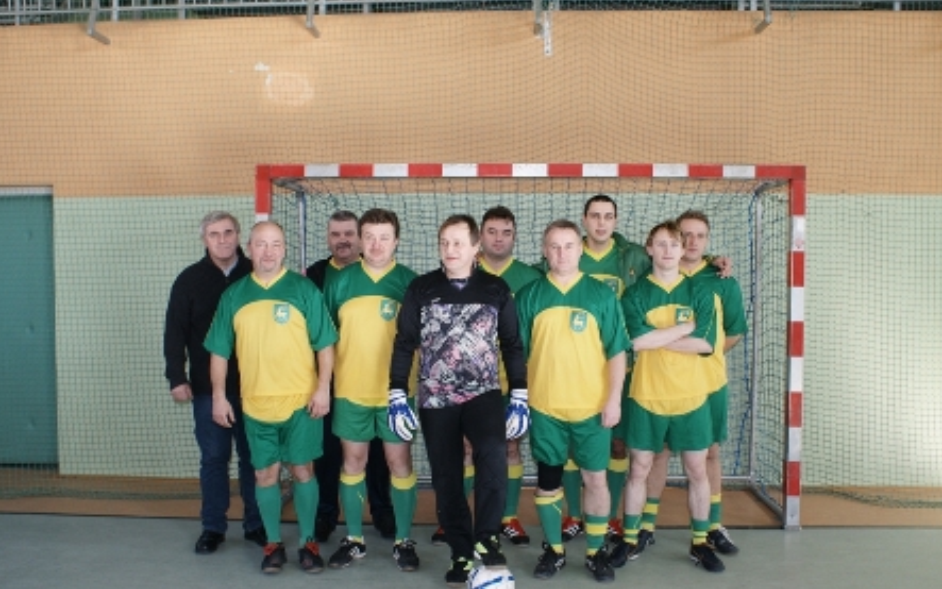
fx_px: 873
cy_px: 299
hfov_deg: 56.7
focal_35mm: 34
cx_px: 468
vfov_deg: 37.3
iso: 500
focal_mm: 22
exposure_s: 1/60
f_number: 5.6
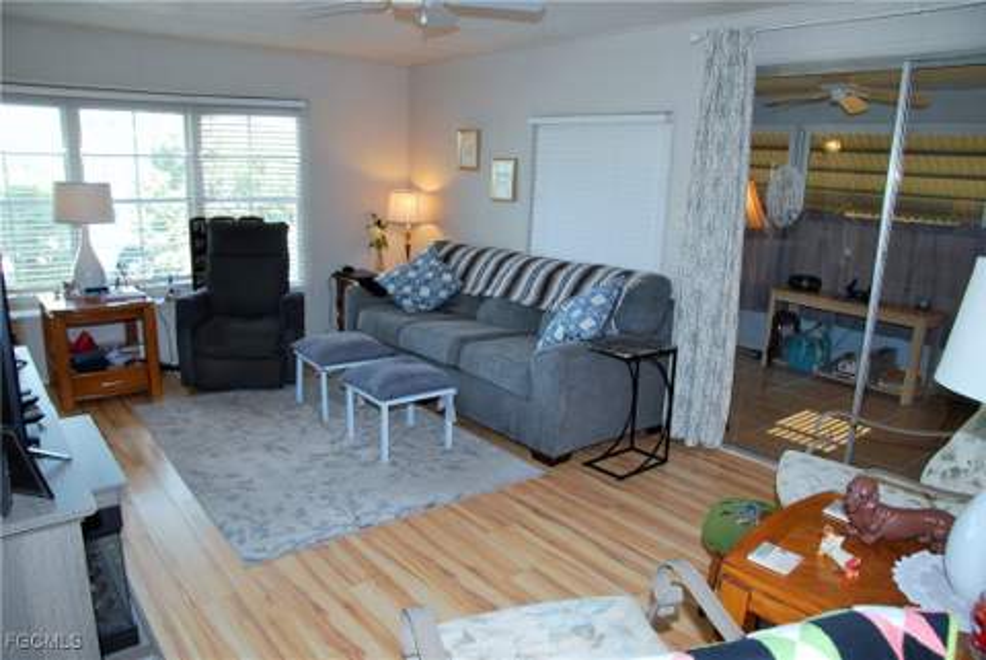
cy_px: 330
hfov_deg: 73.7
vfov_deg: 53.2
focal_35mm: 24
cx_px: 493
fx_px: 658
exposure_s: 1/60
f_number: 4
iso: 200
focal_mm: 16
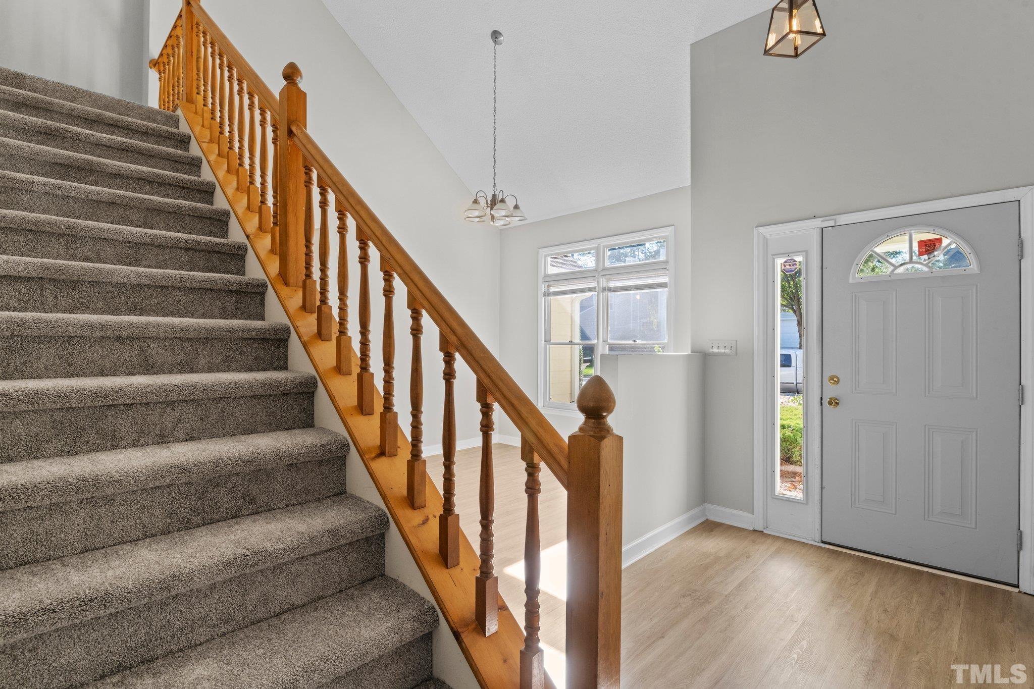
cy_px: 344
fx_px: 488
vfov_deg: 70.4
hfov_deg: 93.3
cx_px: 517
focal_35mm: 17
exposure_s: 1/10
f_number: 8
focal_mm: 17
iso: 640
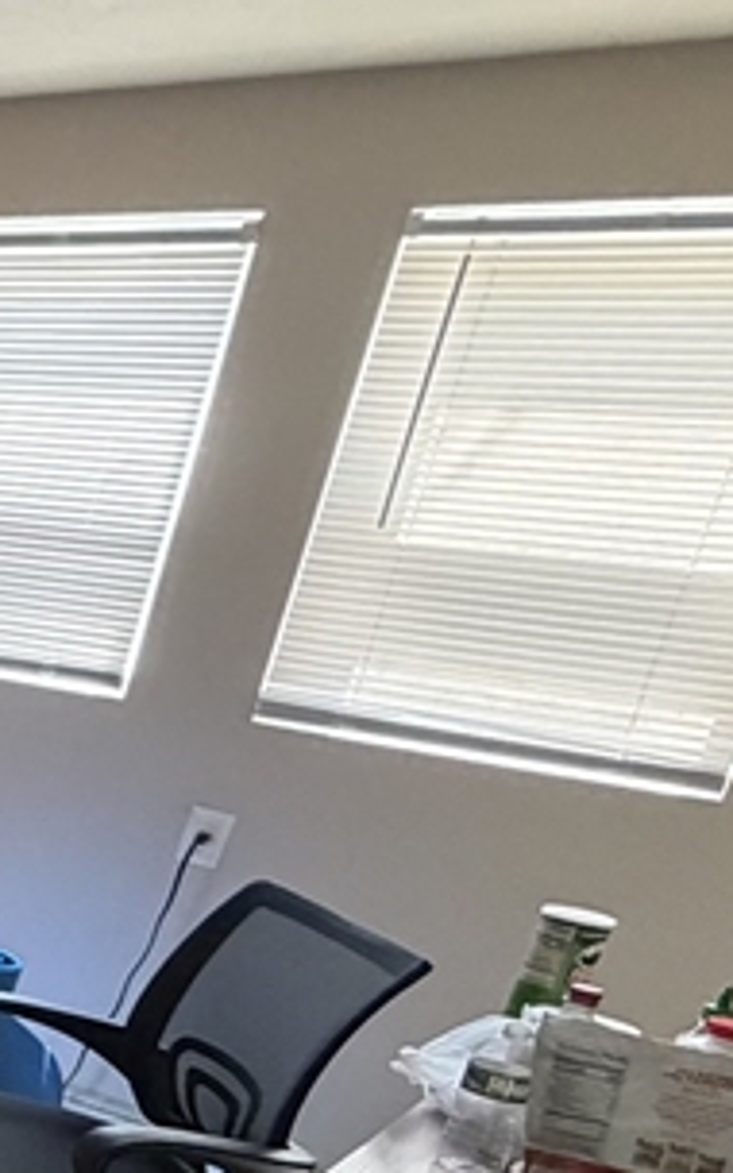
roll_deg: -3.6
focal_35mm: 50
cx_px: -1076
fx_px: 1598
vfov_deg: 39.5
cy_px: 841
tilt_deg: -15.8
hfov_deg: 14.6
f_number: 2.2
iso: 500
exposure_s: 1/60
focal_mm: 2.22
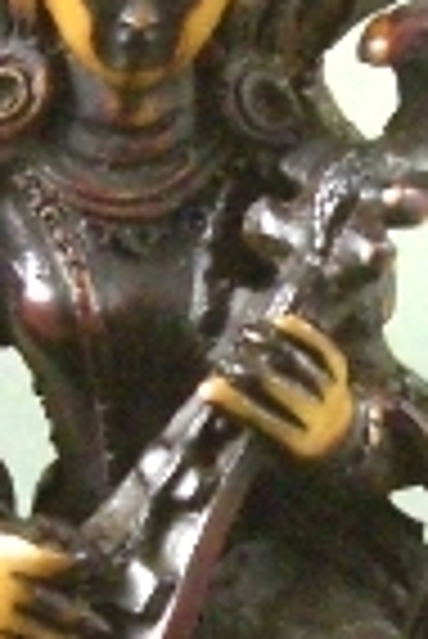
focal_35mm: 105
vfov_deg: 19.4
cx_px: 74
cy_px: 281
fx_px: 1868
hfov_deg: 13.0
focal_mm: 7.9
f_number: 2.8
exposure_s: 1/100
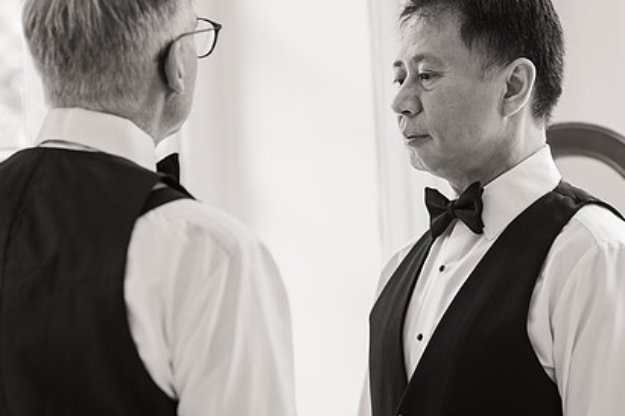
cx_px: 332
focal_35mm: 120
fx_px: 2083
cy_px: 159
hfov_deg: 17.1
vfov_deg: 11.4
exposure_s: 1/80
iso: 400
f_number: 2.8
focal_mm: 85
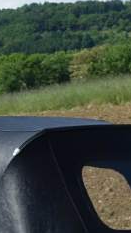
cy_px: 349
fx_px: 1239
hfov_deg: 6.0
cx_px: -46
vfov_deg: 10.4
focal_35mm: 201
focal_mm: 14.3
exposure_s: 1/800
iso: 125
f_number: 4.5
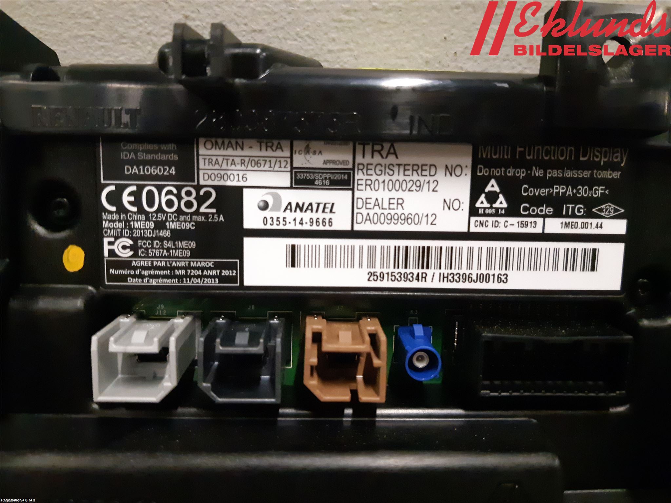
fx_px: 504
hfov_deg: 67.3
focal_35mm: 26
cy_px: 252
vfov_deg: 53.1
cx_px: 336
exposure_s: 1/167
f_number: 1.7
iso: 800
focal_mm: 3.93
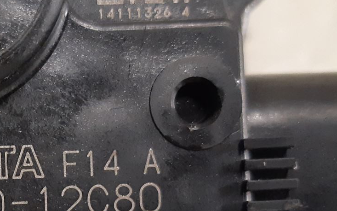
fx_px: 707
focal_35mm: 77
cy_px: 195
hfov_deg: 25.5
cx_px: 2
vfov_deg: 16.7
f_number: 1.7
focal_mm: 3.93
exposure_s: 1/25
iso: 250
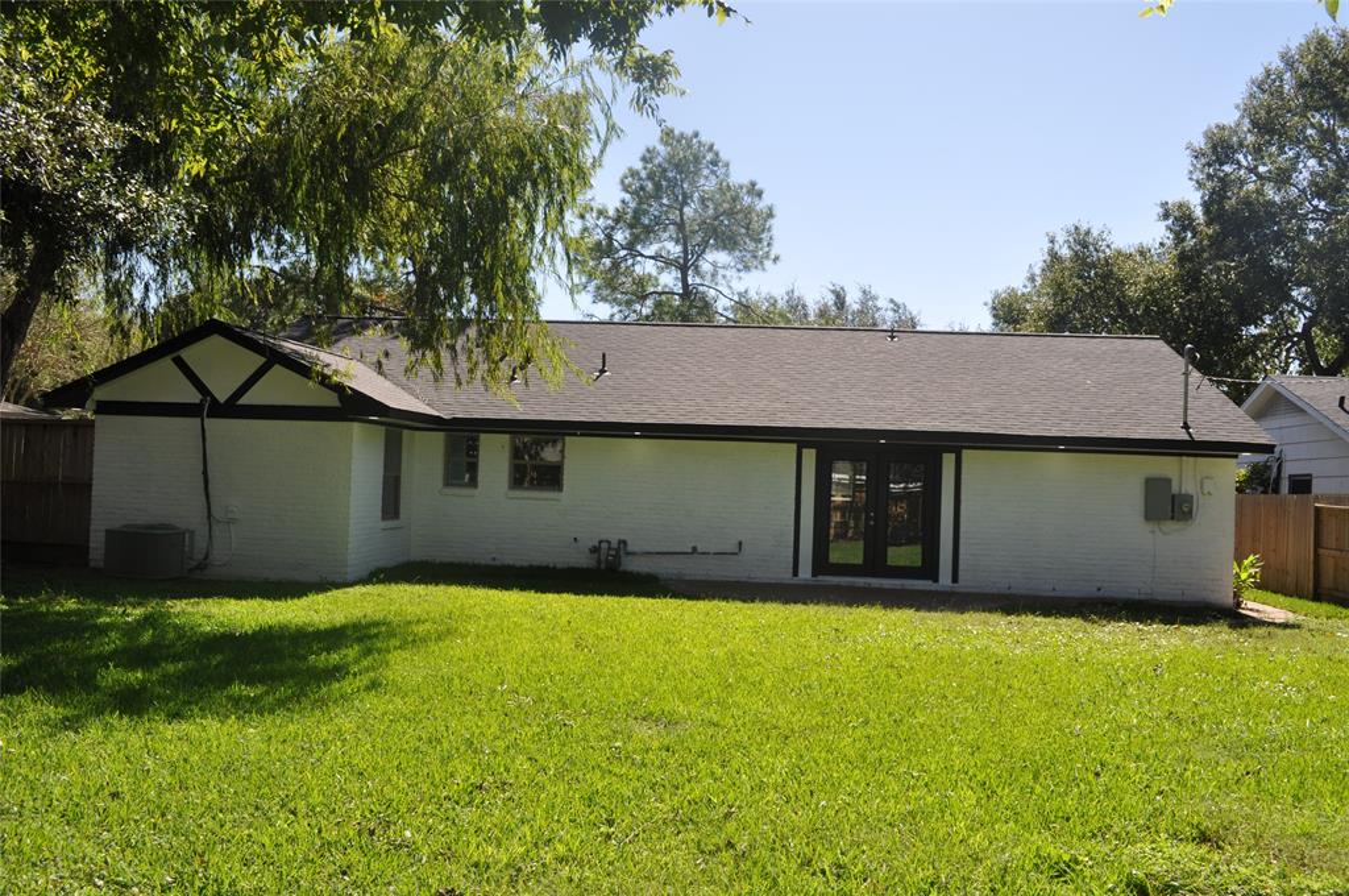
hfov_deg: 67.4
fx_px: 1010
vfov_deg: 47.8
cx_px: 674
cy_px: 448
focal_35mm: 27
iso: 200
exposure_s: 1/200
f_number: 11
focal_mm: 18
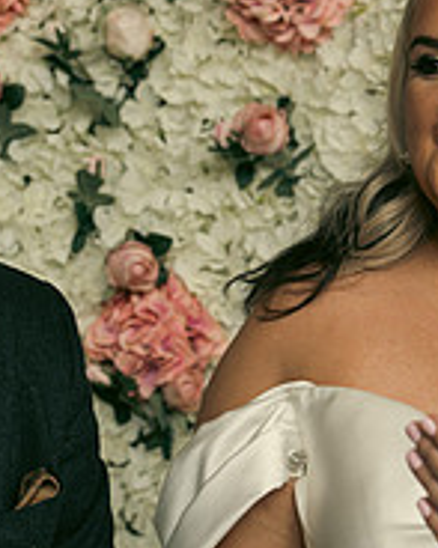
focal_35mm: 151
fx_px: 2449
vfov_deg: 12.7
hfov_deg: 10.2
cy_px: 392
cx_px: 226
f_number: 3.5
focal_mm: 51
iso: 250
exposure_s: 1/160
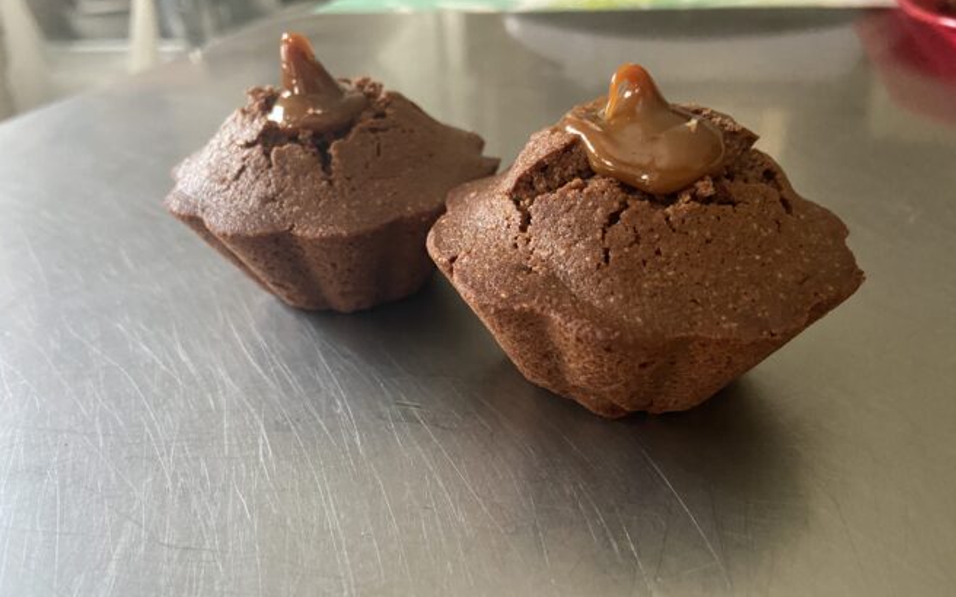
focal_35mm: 28
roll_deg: +3.3
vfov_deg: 44.5
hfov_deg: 66.5
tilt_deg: -30.5
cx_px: 474
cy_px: 309
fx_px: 730
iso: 500
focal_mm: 4.25
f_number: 1.8
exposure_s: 1/44
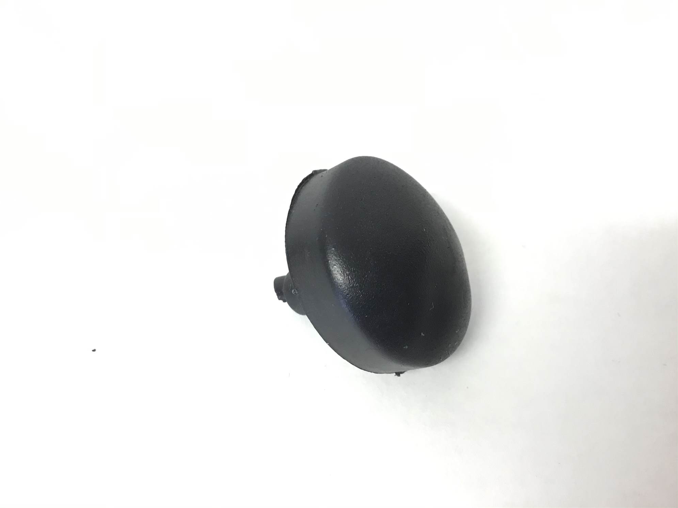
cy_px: 254
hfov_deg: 58.4
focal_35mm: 31
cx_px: 339
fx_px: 607
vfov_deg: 45.4
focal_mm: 3.3
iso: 100
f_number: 2.4
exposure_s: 1/30
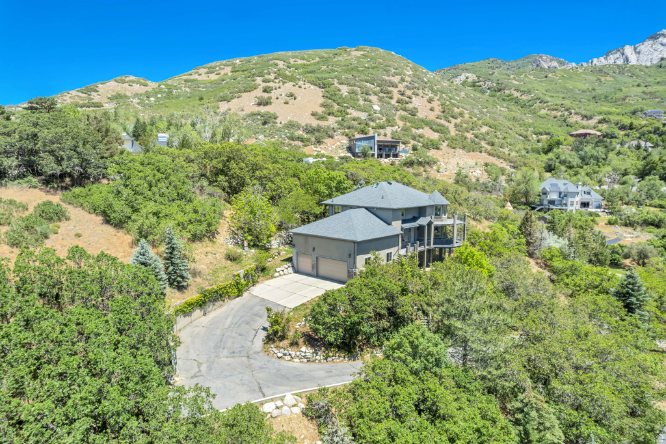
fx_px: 407
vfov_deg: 57.2
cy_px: 222
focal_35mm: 22
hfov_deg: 78.6
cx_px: 333
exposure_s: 1/1250
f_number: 2.8
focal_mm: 8.38
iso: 100
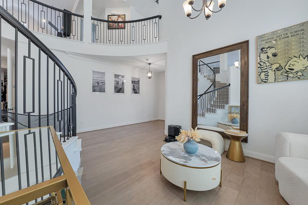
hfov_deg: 108.2
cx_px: 143
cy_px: 103
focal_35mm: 13
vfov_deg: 85.4
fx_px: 111
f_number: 9
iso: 100
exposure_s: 1/2.5
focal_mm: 12
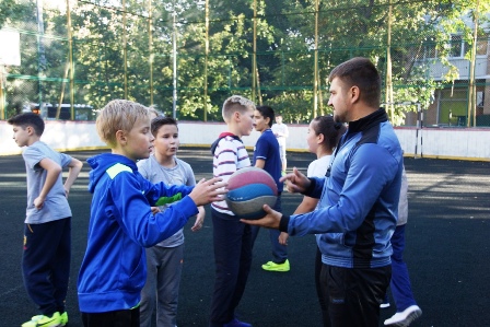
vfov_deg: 34.2
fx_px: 531
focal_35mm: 39
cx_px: 245
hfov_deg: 49.5
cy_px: 164
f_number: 5
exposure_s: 1/100
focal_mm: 26
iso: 200
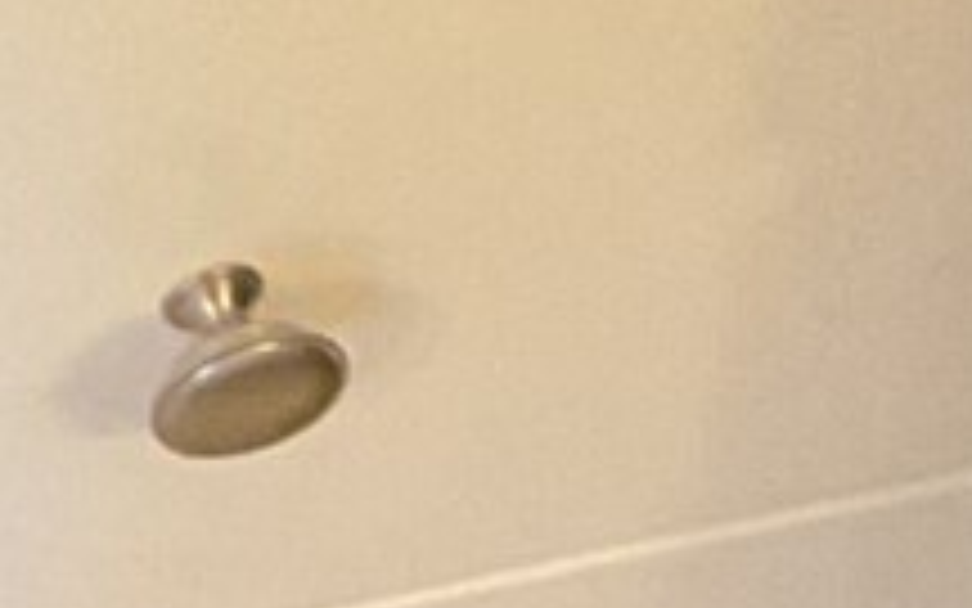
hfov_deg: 6.9
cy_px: -2779
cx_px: -981
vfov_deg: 3.9
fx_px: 7735
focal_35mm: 292
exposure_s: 1/60
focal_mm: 3
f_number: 1.8
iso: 160
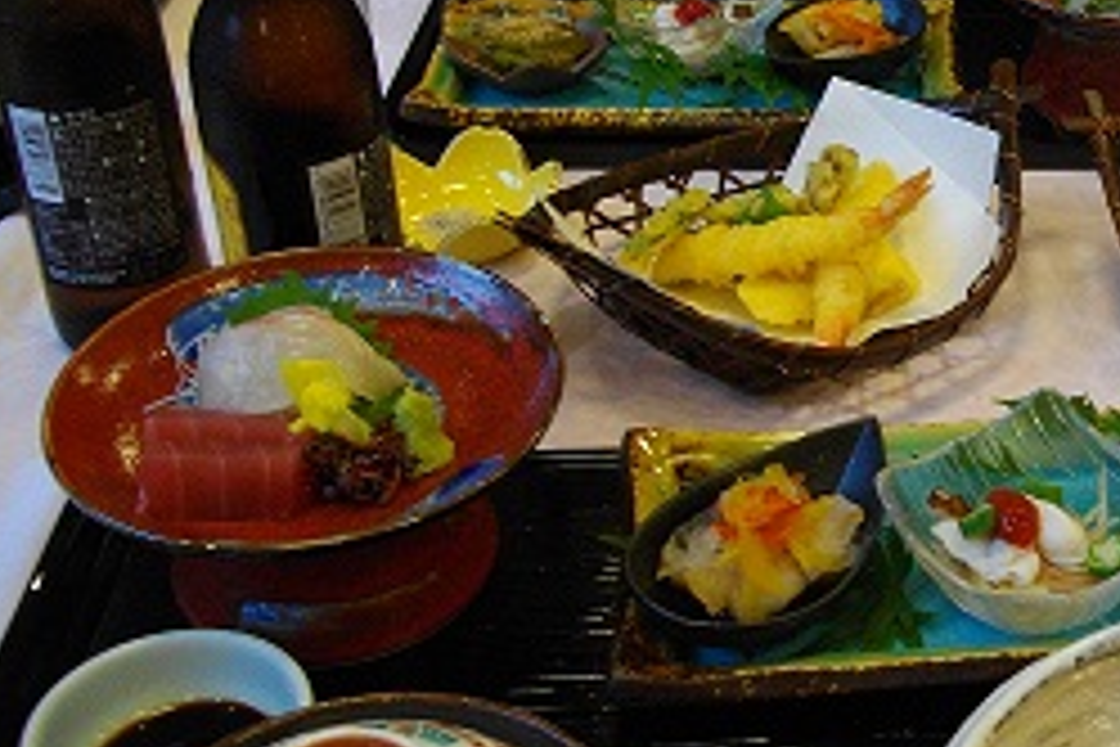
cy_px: 364
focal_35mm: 59
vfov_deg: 23.0
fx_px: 1835
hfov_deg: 32.2
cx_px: 1017
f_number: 2.9
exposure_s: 1/50
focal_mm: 5.7
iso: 244
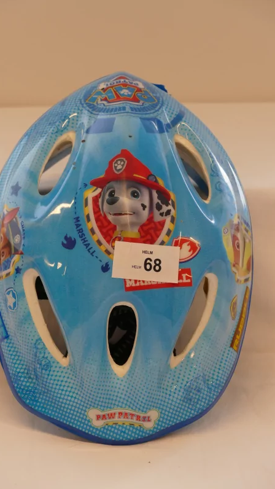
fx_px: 2099
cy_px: 244
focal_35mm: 162
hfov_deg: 7.5
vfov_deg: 13.3
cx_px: 121
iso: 640
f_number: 3.9
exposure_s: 1/100
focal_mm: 56.08
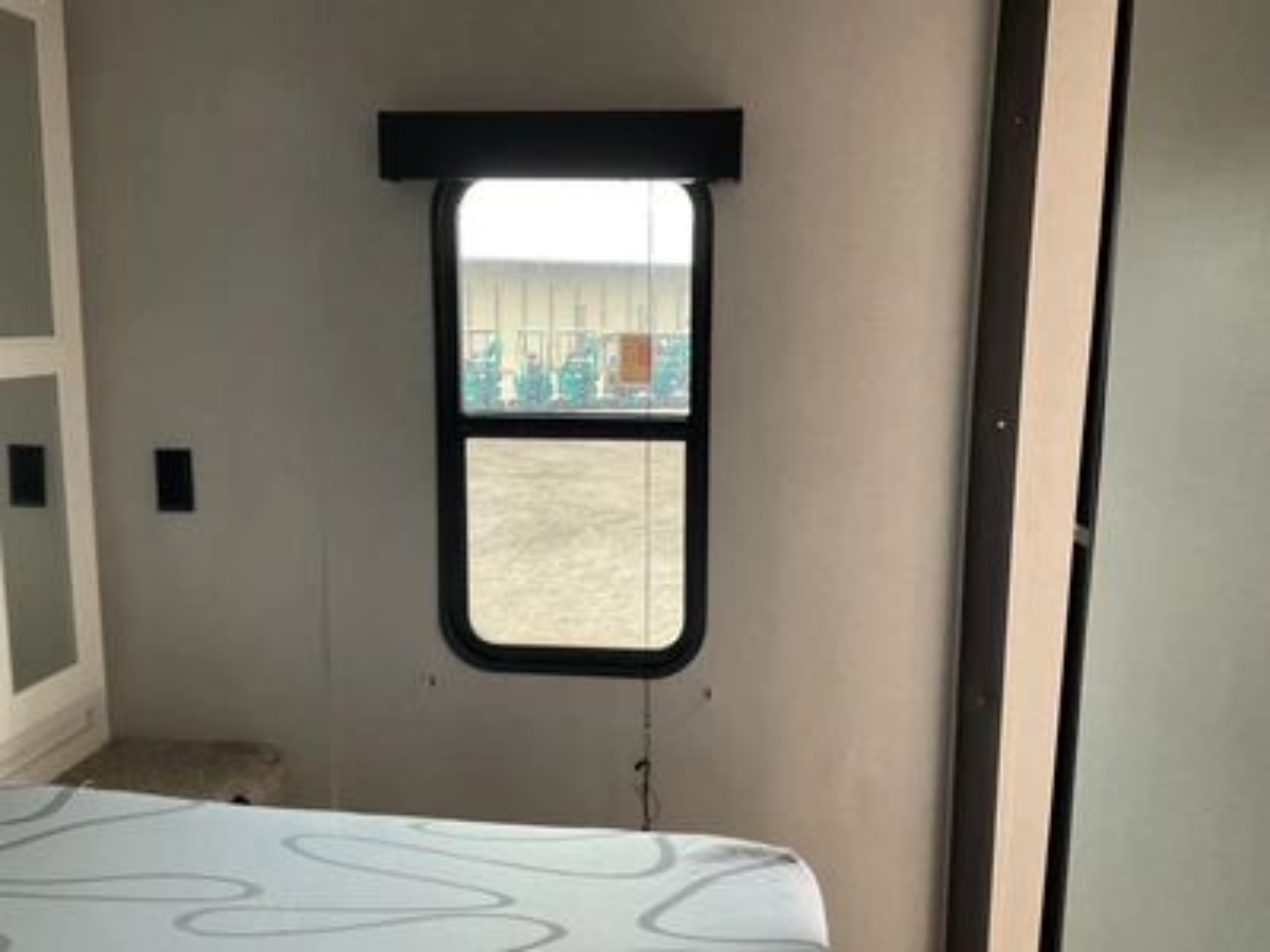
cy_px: 476
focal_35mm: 29
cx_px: 635
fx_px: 1064
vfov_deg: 48.2
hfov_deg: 61.7
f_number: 1.8
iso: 64
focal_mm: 3
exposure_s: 1/85
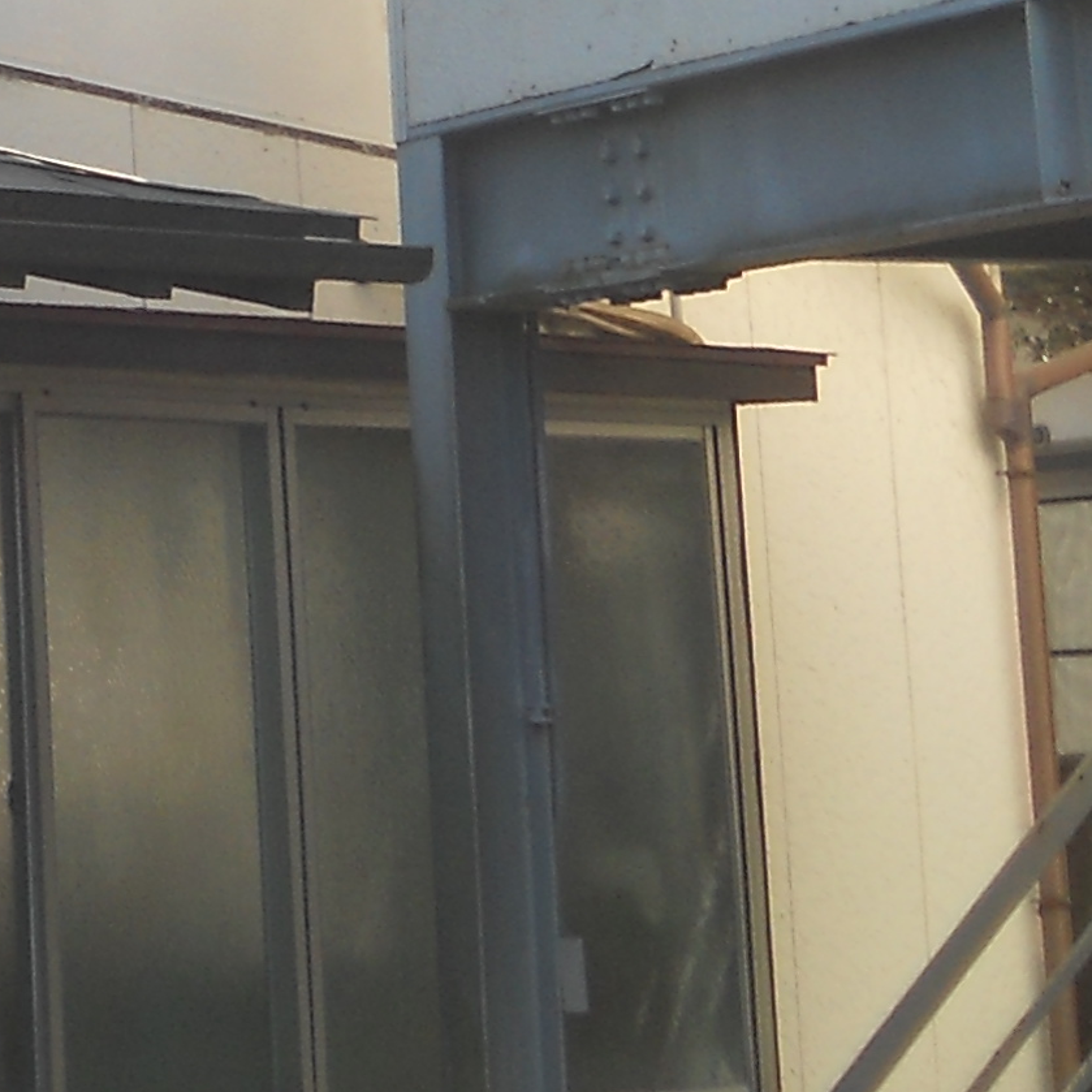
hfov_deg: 11.6
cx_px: -769
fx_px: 5032
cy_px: -393
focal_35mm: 141
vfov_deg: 12.0
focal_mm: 6.72
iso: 80
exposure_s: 1/125
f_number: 5.5
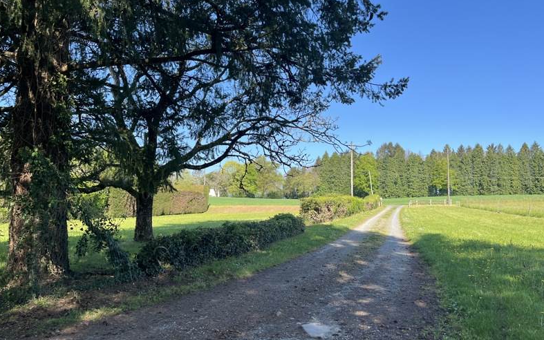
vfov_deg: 44.5
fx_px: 415
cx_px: 270
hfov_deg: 66.5
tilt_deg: +2.9
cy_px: 183
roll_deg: -0.8
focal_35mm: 28
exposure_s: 1/1372
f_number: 1.6
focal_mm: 5.1
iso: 50
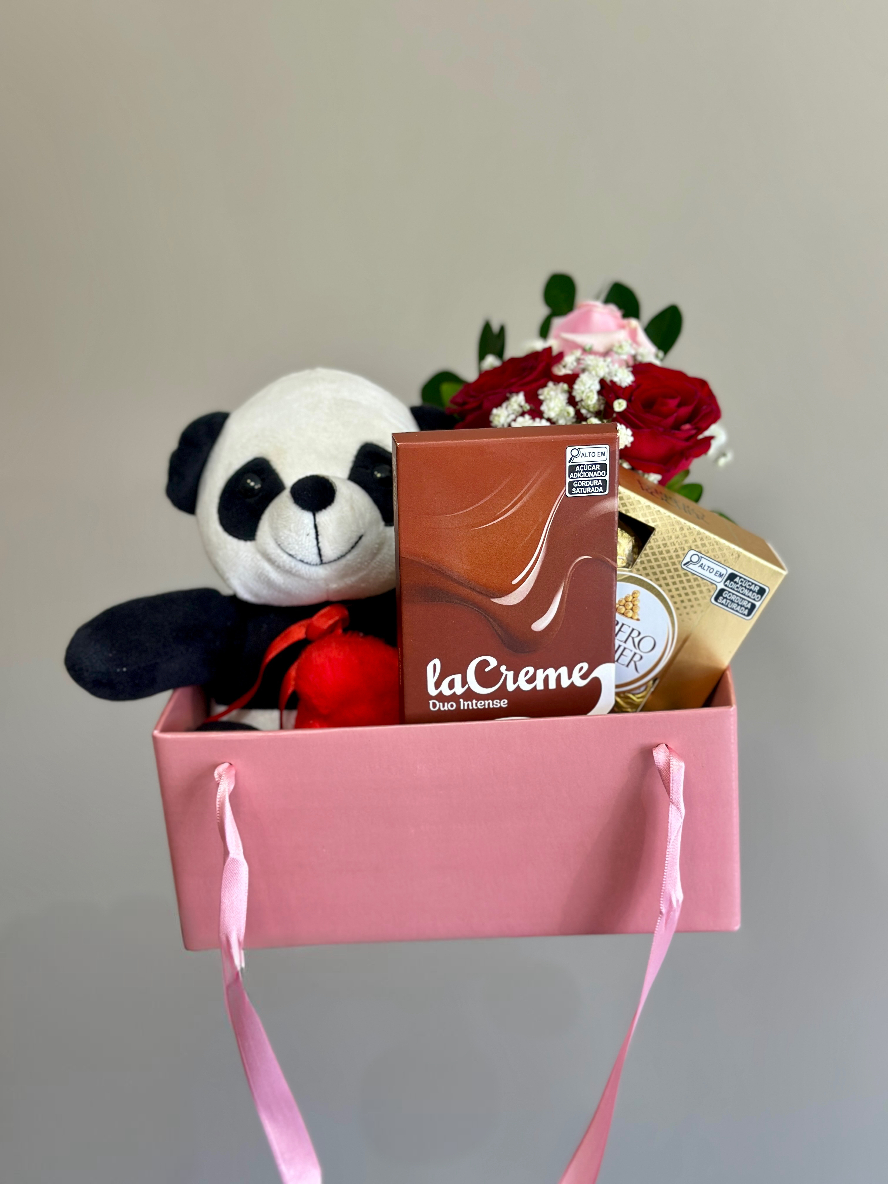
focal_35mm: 48
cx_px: 444
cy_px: 592
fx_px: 1642
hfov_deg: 30.3
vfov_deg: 39.7
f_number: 1.78
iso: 80
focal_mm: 6.86
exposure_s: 1/120
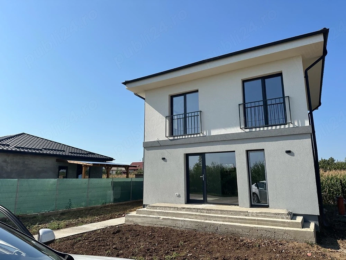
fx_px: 240
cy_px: 130
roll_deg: +0.0
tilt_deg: +10.2
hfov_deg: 71.6
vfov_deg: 56.8
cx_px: 173
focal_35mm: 24
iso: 80
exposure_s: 1/7042
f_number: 1.78
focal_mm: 6.86
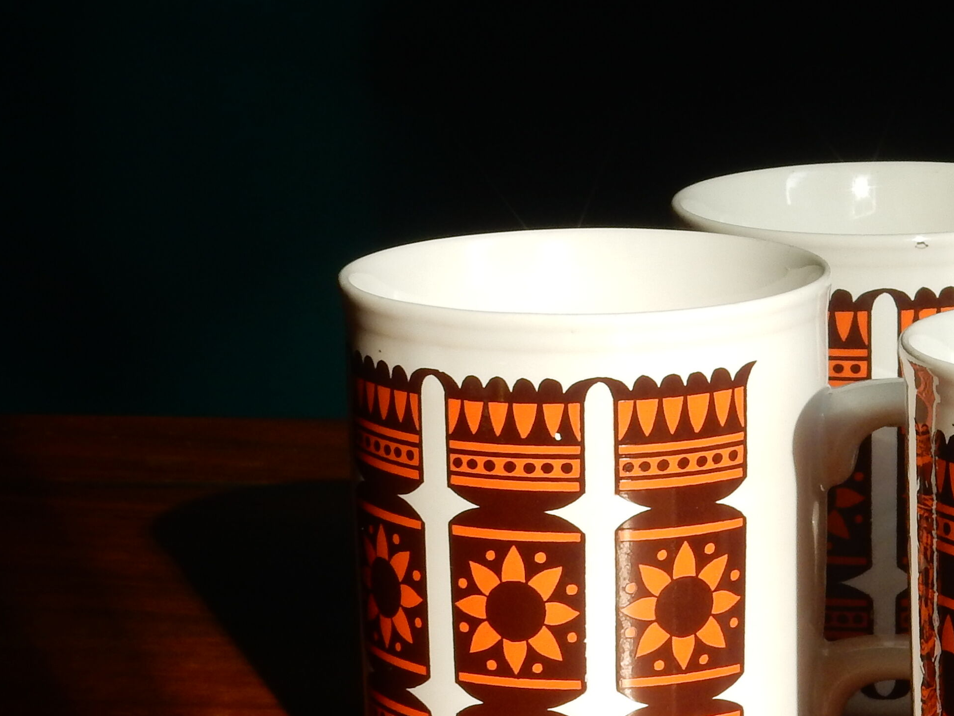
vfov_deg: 10.4
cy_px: 471
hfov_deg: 13.5
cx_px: 1068
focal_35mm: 143
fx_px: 3941
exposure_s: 1/40
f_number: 5.6
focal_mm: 10.7
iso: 125
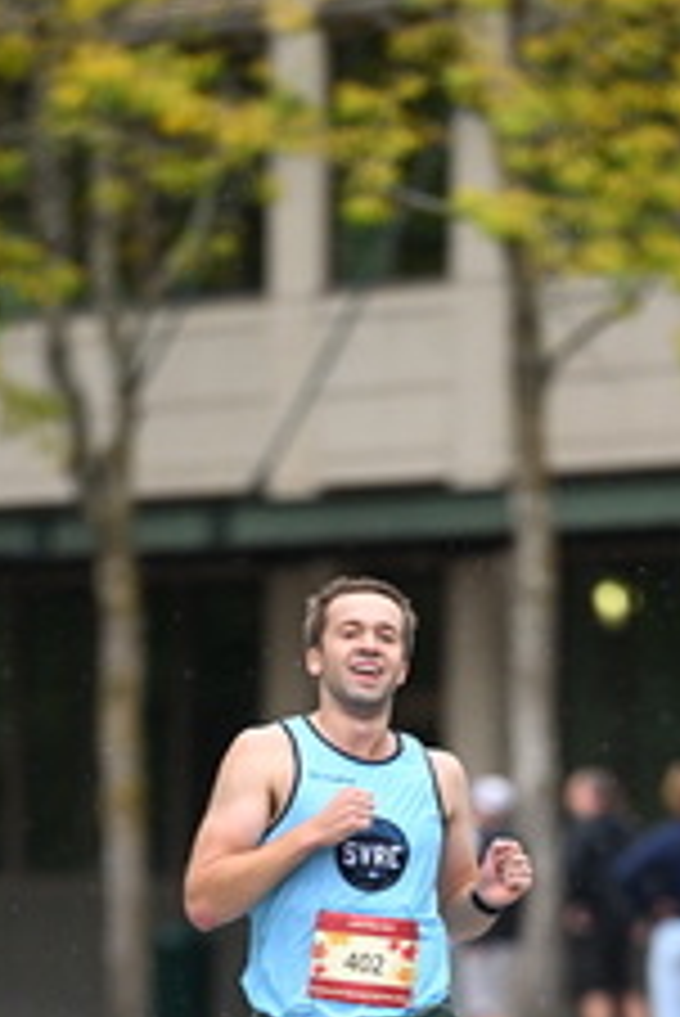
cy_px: 1112
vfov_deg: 4.2
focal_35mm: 486
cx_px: 363
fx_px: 13748
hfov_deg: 2.8
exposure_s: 1/1600
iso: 1250
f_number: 2.8
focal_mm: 200
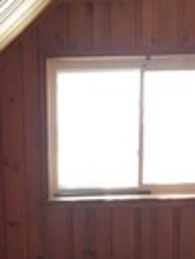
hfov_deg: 13.7
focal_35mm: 108
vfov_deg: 17.5
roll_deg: +1.4
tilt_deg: -12.6
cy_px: 291
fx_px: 810
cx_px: 38
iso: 80
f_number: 2.2
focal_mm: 4.15
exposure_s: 1/30
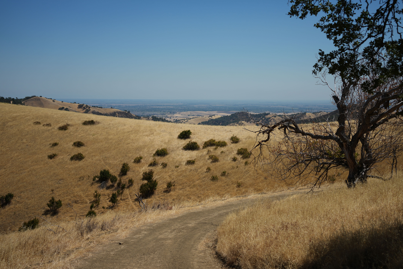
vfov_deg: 27.0
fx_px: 560
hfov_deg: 39.6
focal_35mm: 50
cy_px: 134
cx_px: 202
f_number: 4.5
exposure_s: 1/2000
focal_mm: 50
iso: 125
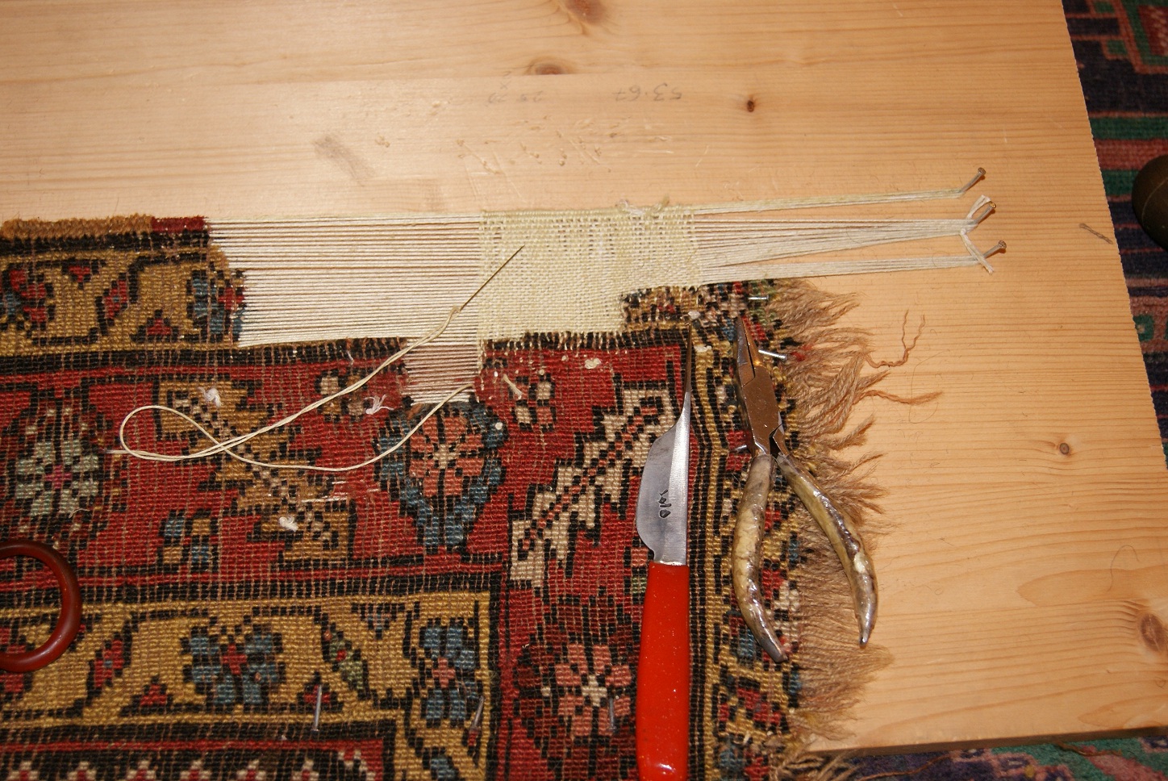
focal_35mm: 82
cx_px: 584
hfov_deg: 24.6
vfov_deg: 16.6
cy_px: 390
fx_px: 2679
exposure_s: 1/80
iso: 400
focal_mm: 55
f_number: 5.6
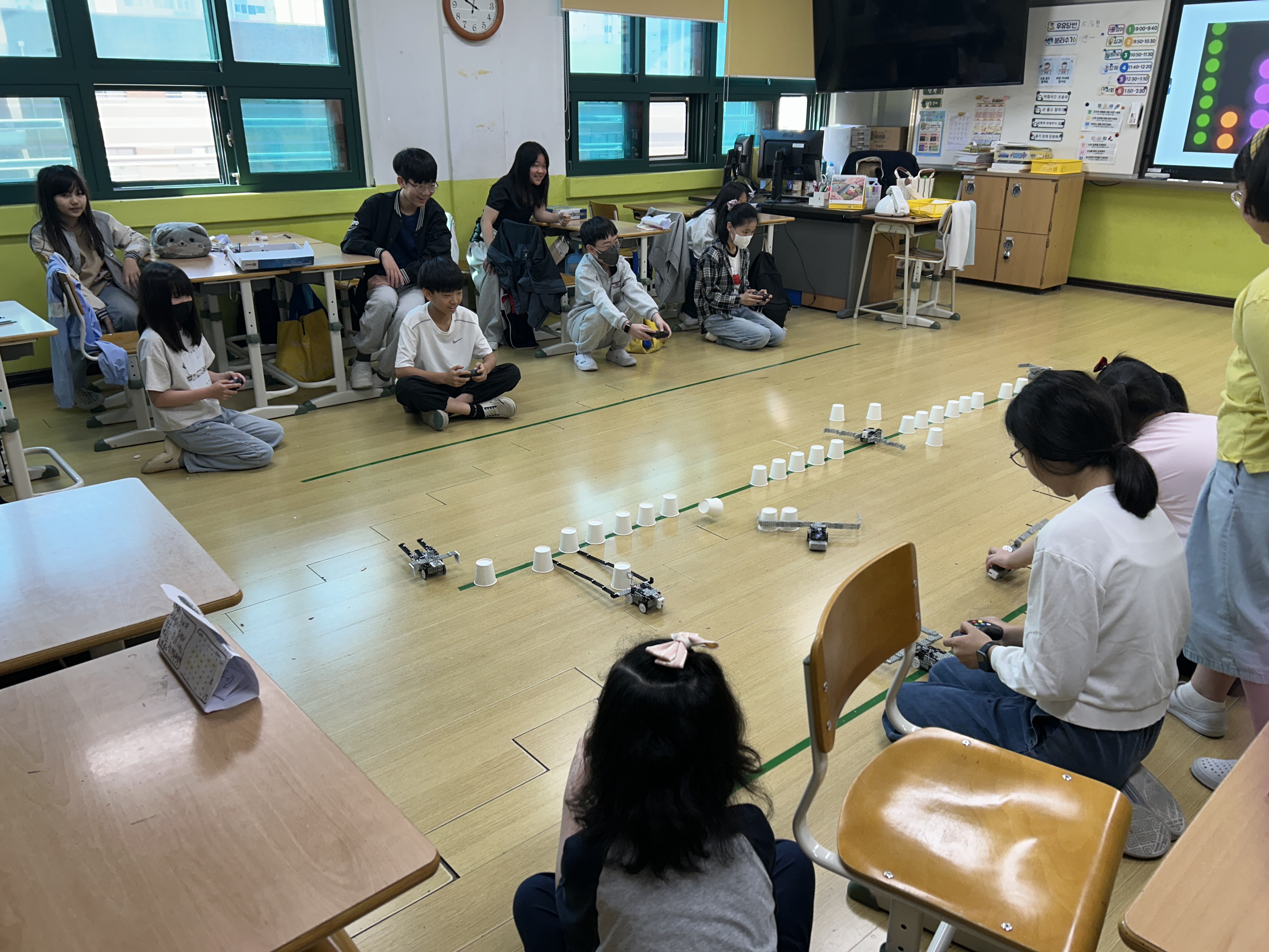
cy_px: 476
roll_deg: -0.3
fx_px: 953
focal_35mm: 26
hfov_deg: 67.3
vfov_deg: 53.1
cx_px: 634
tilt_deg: -21.9
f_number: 1.5
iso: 64
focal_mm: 5.7
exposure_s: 1/120
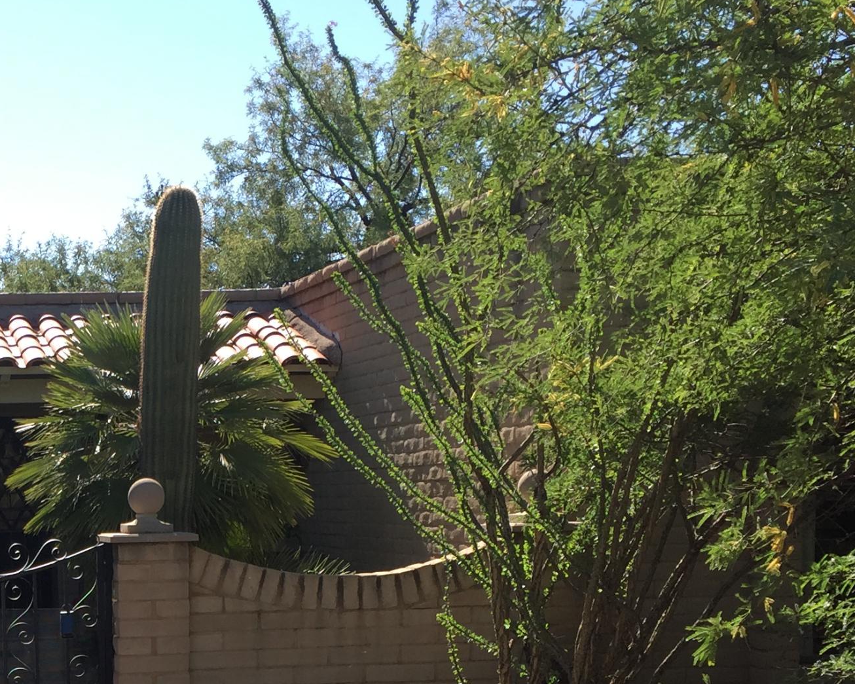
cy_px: 698
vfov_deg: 22.5
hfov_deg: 27.5
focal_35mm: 65
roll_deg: +1.9
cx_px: 4
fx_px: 1645
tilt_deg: -8.0
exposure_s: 1/807
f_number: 2.2
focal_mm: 4.15
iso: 32
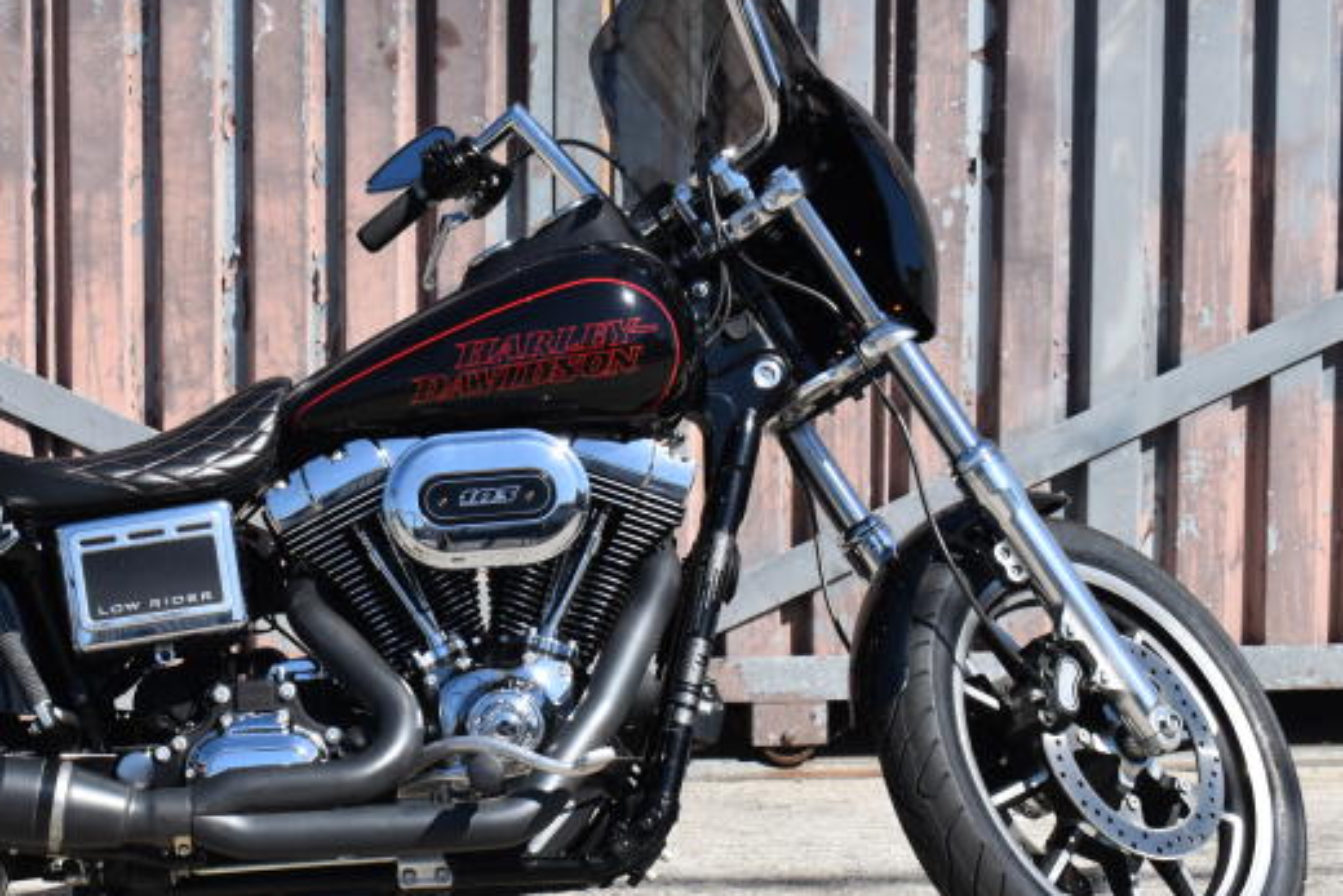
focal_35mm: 83
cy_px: 496
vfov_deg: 16.5
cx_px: 372
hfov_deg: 24.3
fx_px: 3097
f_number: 8
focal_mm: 36
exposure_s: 1/250
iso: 100
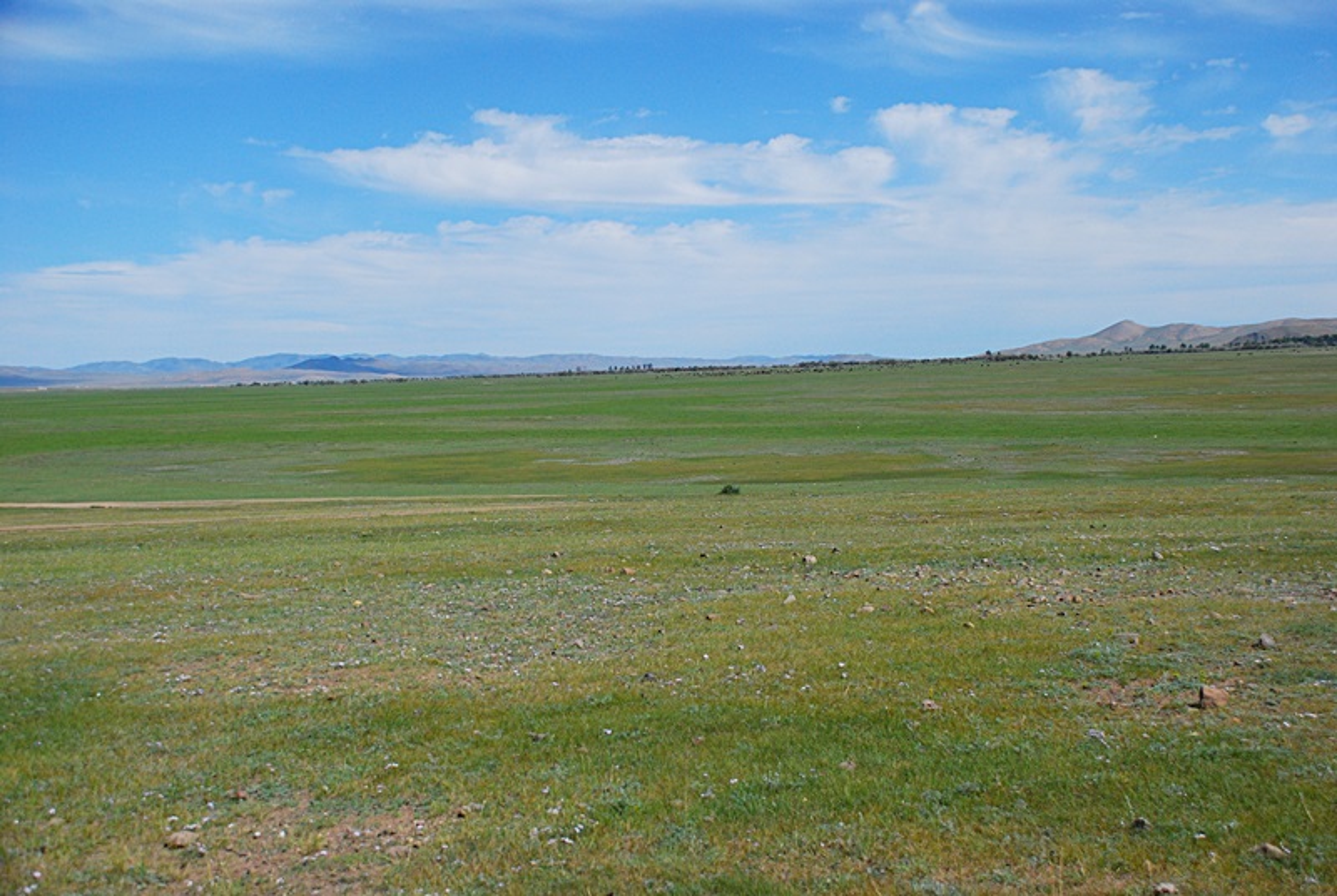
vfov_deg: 32.0
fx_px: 1562
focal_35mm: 42
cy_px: 448
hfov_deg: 46.3
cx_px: 668
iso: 400
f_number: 5.6
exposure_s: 1/2500
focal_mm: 28
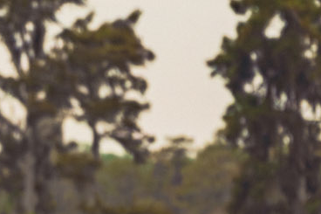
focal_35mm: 2719
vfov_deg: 0.5
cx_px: -144
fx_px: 24232
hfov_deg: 0.8
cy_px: 344
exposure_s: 1/1000
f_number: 5.6
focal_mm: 400
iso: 800
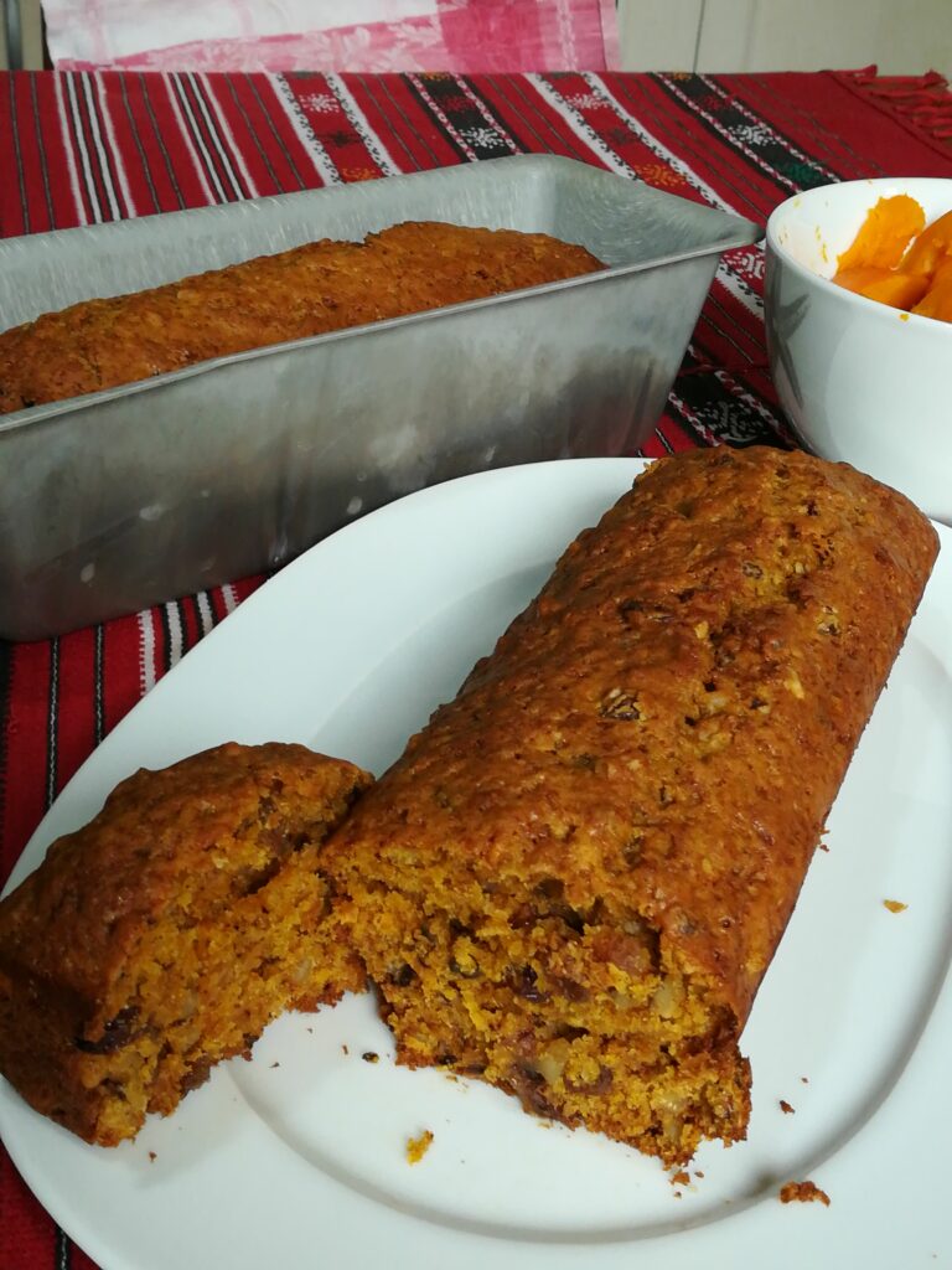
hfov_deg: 31.5
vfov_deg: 41.2
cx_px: 476
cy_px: 635
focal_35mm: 46
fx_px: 1687
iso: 125
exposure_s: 1/33.3
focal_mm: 3.83
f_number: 2.2
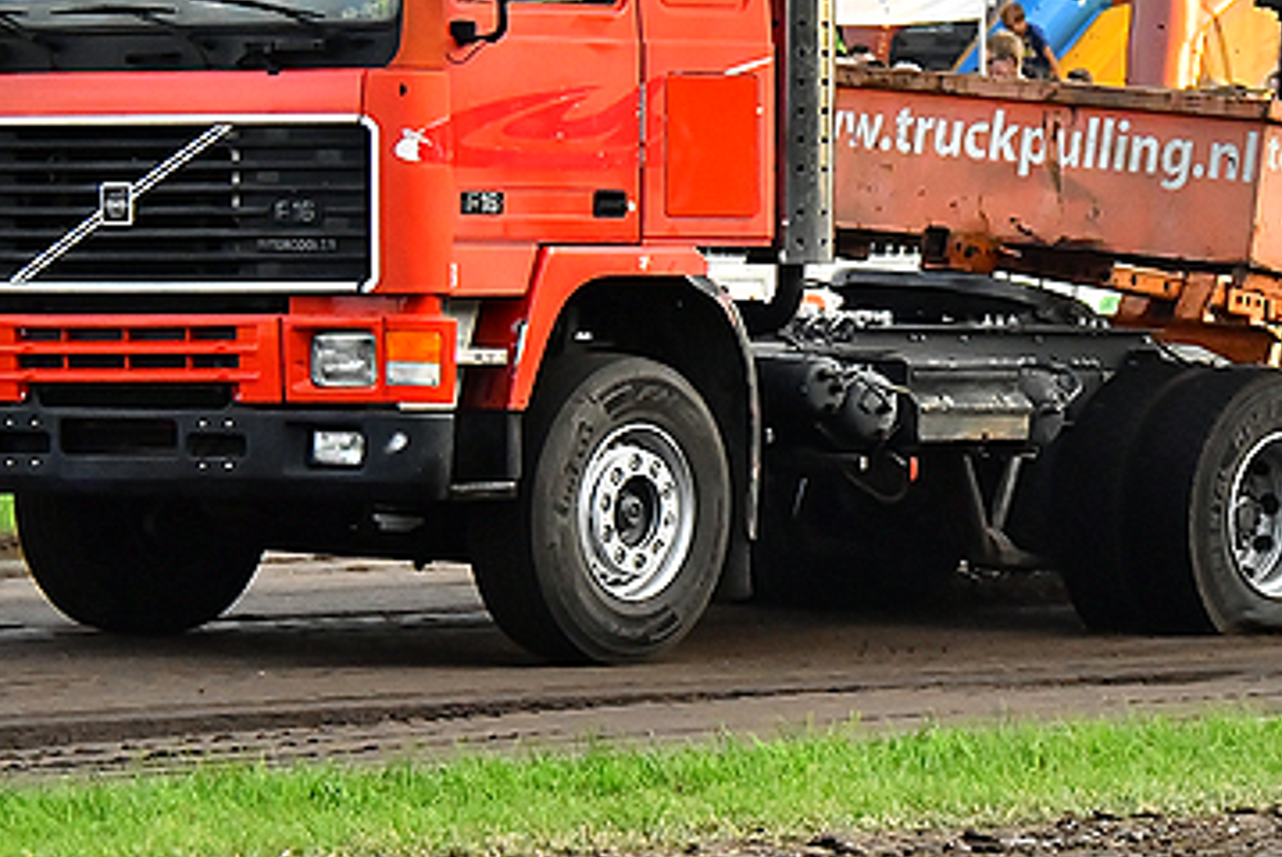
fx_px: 11302
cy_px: 95
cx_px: 739
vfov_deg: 4.3
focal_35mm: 317
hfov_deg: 6.5
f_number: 5.6
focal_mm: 95
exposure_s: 1/2500
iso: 2000
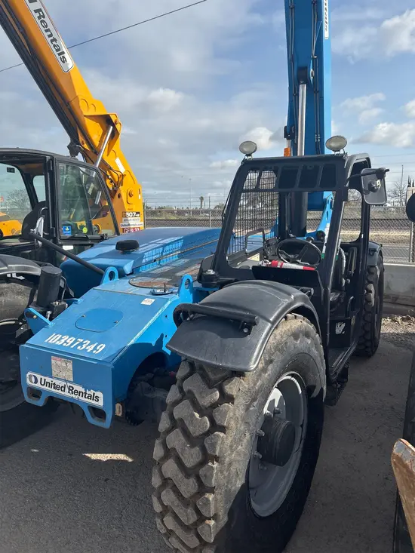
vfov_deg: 67.3
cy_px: 276
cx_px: 208
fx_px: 415
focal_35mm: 26
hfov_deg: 53.1
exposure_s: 1/2985
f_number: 1.6
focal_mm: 5.96
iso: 50
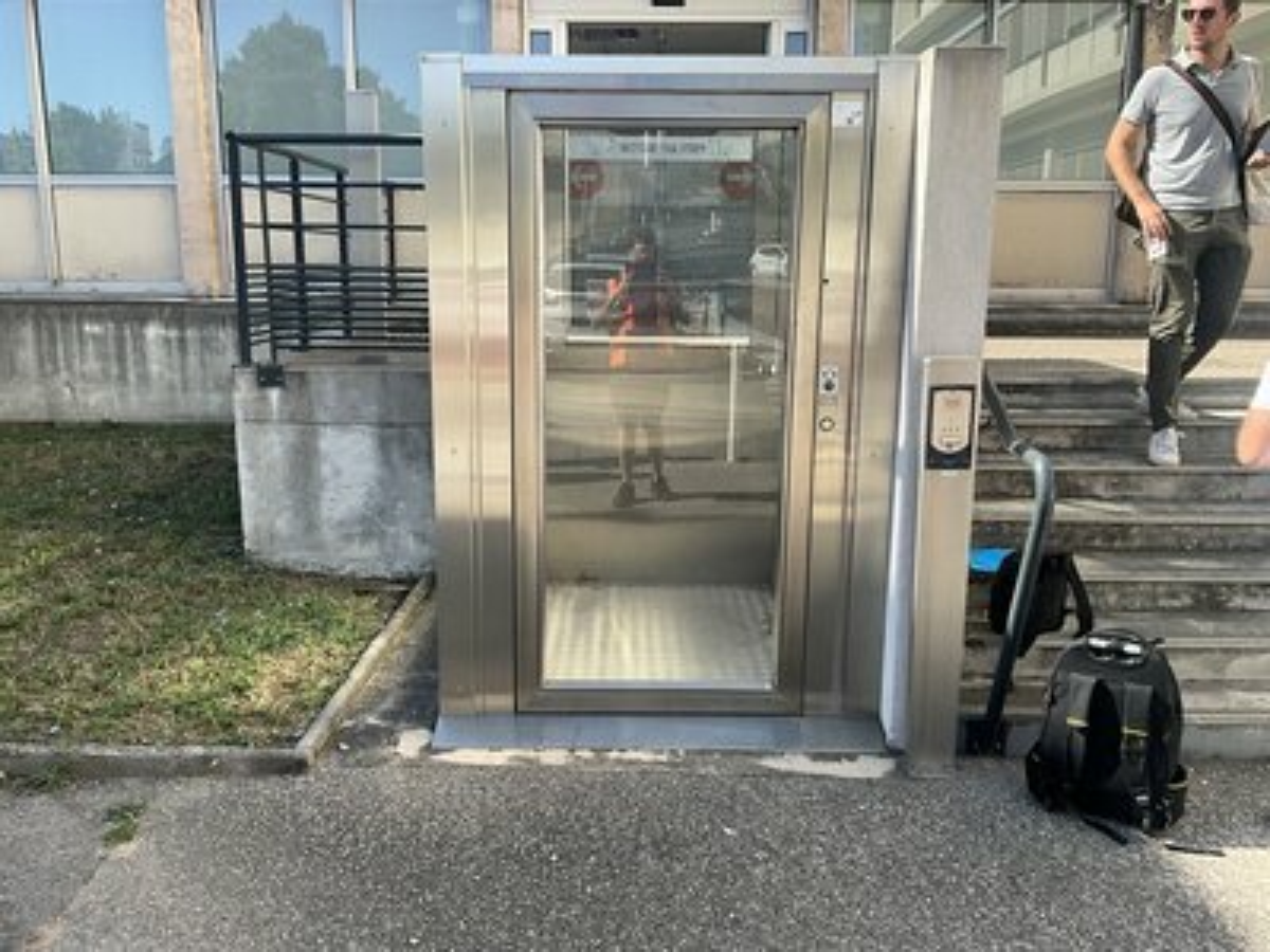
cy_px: 476
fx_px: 1064
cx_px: 635
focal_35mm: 29
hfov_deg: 61.7
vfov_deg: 48.2
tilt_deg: -11.9
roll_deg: -0.9
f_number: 1.8
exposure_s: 1/666
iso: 25
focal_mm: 3
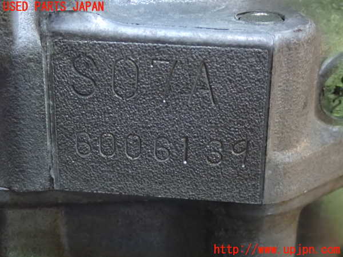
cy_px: 128
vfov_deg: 20.7
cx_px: 172
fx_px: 704
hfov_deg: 27.4
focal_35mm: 71
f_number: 3.9
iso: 1250
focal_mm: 12.73
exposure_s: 1/15
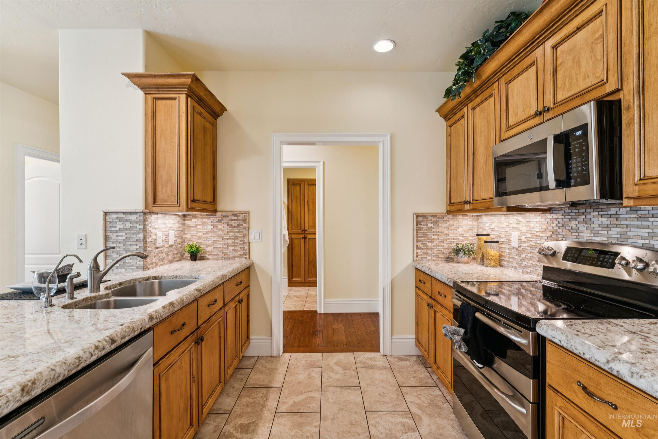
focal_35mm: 16
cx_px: 329
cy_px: 220
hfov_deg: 95.7
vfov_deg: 72.7
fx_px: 298
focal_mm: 16.3
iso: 400
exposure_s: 1/4
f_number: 13
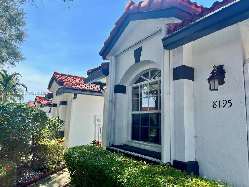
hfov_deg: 67.3
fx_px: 187
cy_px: 94
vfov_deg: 53.1
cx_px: 124
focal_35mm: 26
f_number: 1.6
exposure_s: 1/2309
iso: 50
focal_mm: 5.1
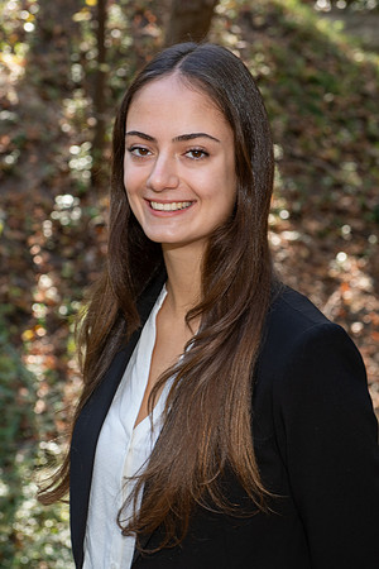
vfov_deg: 19.1
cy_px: 283
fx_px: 1688
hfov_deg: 12.8
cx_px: 181
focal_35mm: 107
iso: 400
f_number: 5.6
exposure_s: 1/60
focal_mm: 66
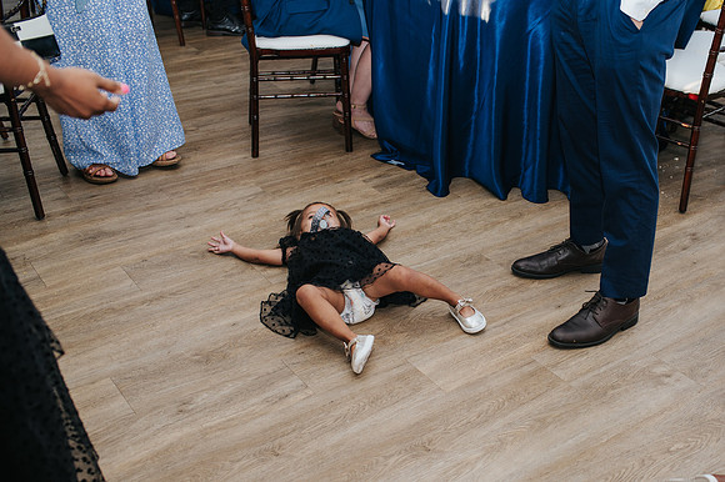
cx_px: 451
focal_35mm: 44
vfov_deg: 30.6
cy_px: 300
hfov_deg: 44.6
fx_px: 877
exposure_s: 1/200
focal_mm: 35
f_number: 3.2
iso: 800
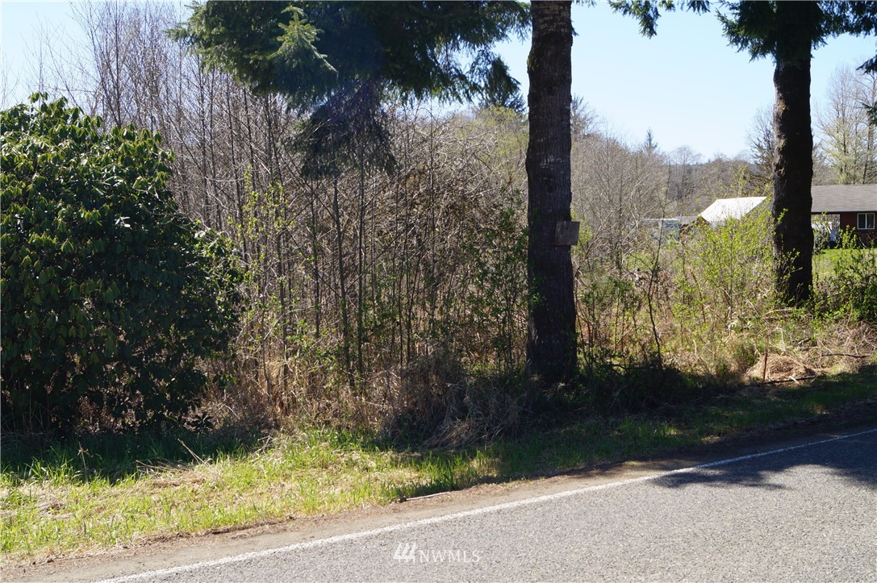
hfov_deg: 49.6
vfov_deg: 34.2
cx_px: 438
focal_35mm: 39
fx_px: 949
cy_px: 292
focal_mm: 26
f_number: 9
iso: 100
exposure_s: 1/80
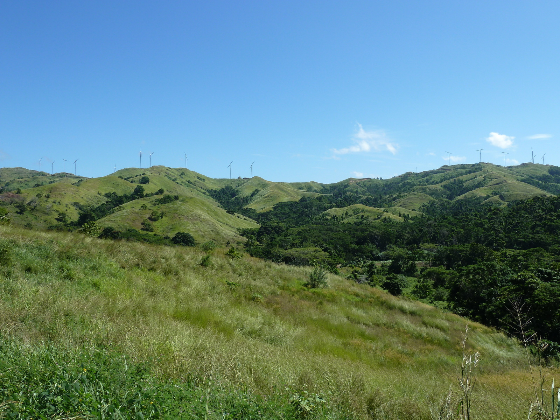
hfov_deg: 61.7
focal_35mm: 29
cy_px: 210
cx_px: 280
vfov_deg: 48.2
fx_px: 469
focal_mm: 4.7
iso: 80
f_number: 4.5
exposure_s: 1/500
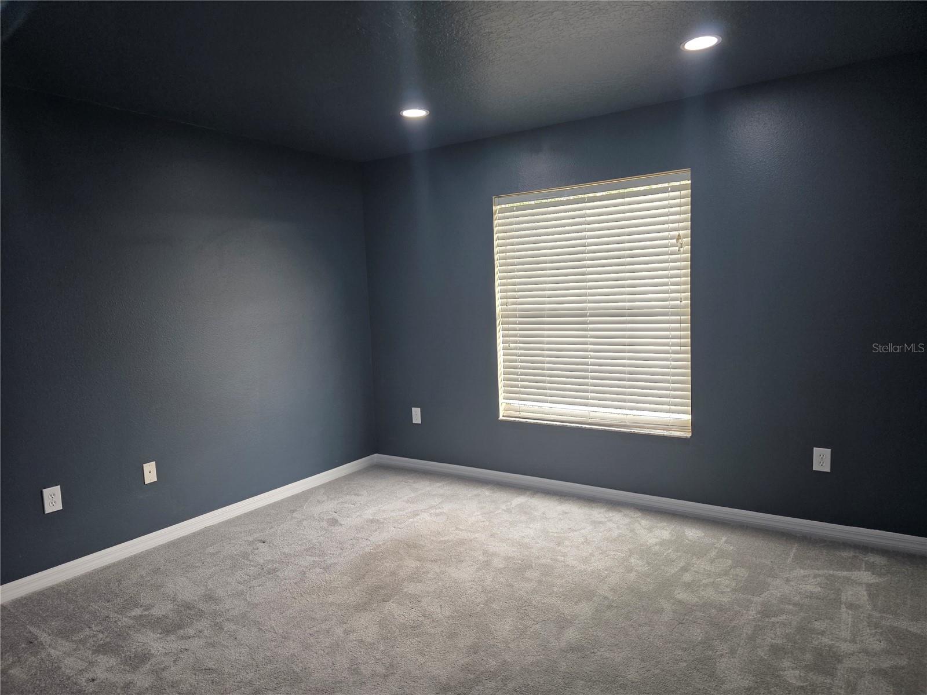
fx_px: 616
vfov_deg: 58.9
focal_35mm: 23
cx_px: 464
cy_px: 348
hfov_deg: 73.9
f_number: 1.7
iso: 320
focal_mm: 6.3
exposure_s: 1/100
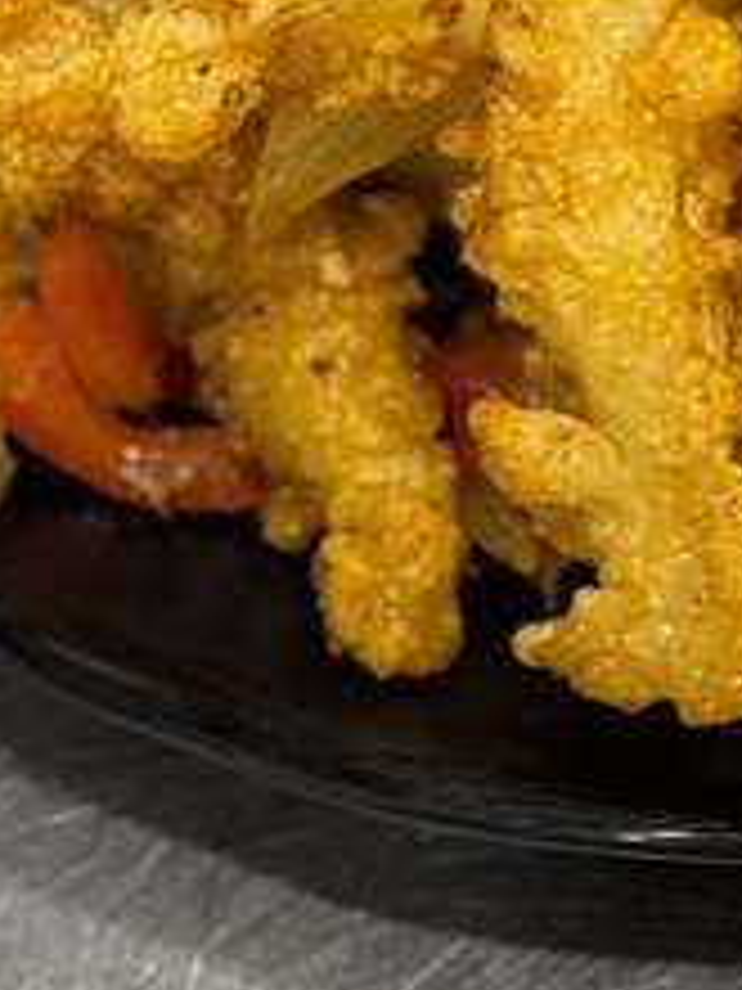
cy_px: -133
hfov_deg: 9.1
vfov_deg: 12.1
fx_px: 4573
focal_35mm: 160
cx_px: 1003
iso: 250
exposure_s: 1/40
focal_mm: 6.76
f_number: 1.78
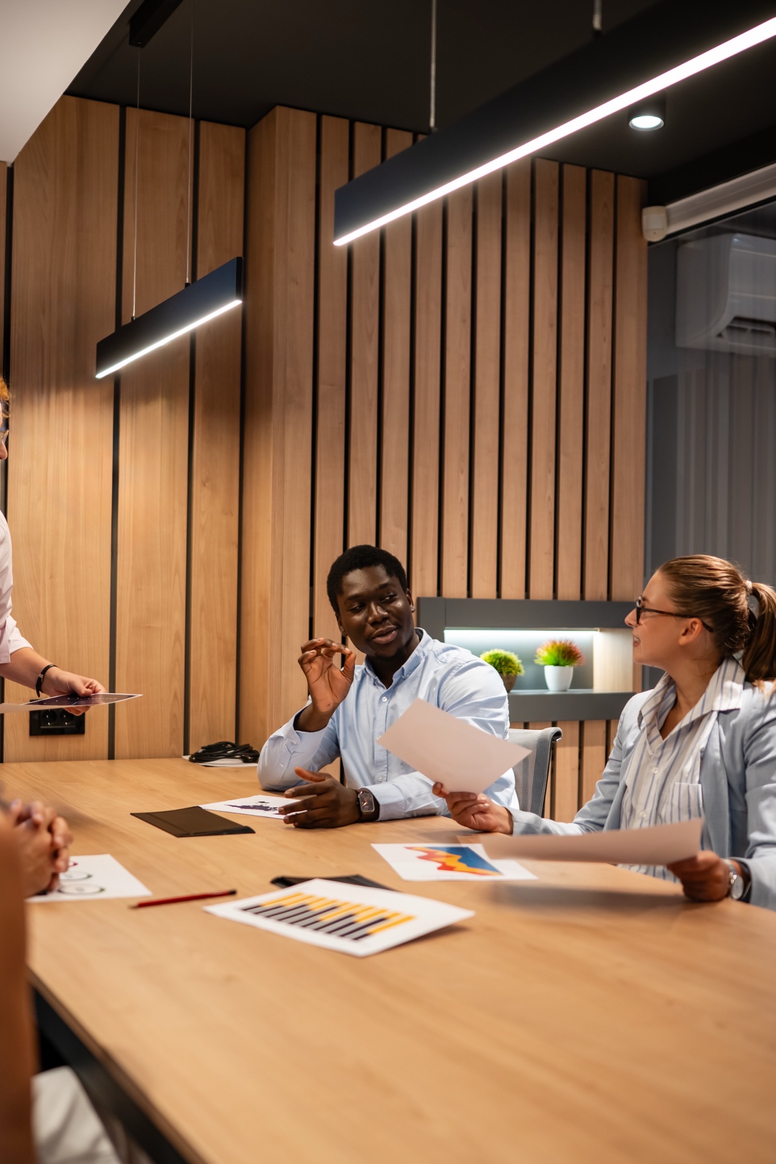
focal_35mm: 41
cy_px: 605
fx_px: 1326
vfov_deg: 47.4
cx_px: 326
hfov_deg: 32.6
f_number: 1.8
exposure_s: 1/250
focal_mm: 35
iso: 500
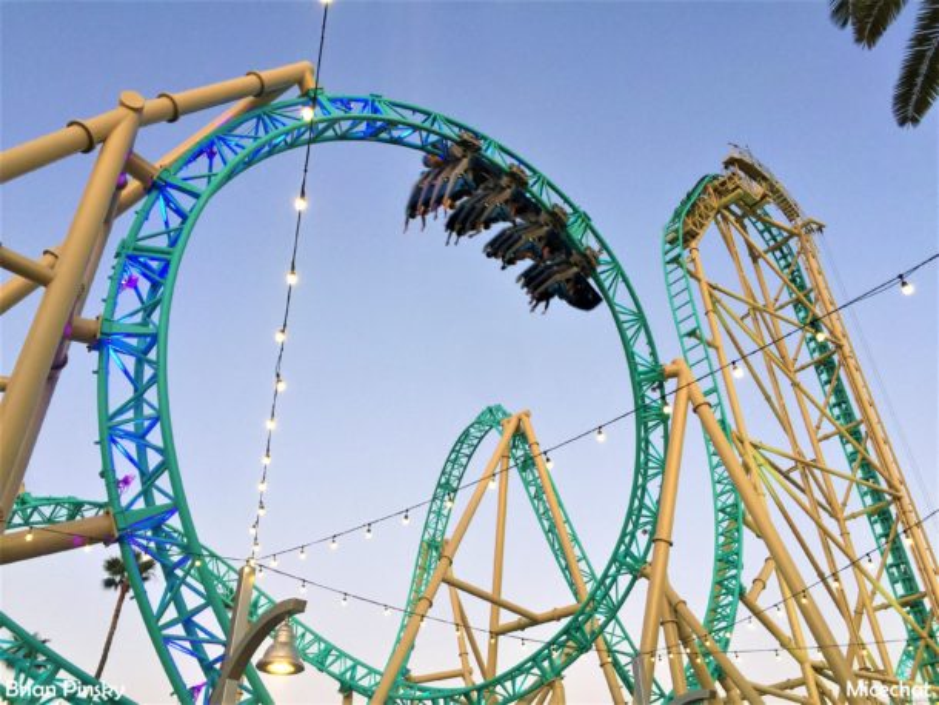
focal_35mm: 29
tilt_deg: +33.6
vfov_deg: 48.3
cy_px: 352
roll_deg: -1.4
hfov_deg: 61.6
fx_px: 787
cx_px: 470
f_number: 2.2
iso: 40
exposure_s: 1/30
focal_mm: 4.15
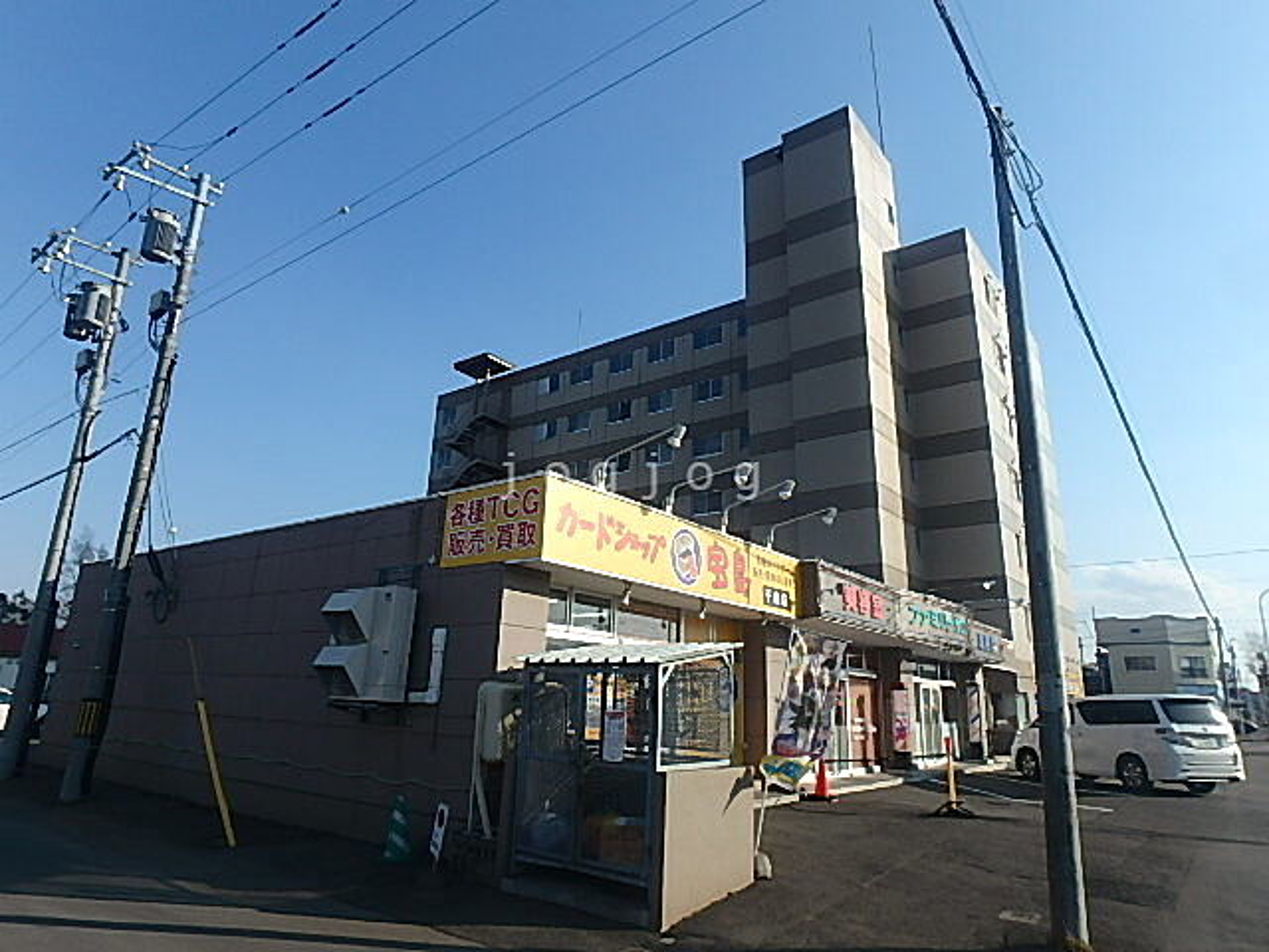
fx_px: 770
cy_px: 476
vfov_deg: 63.4
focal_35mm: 21
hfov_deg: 79.0
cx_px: 634
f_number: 6
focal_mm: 3.7
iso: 125
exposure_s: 1/400
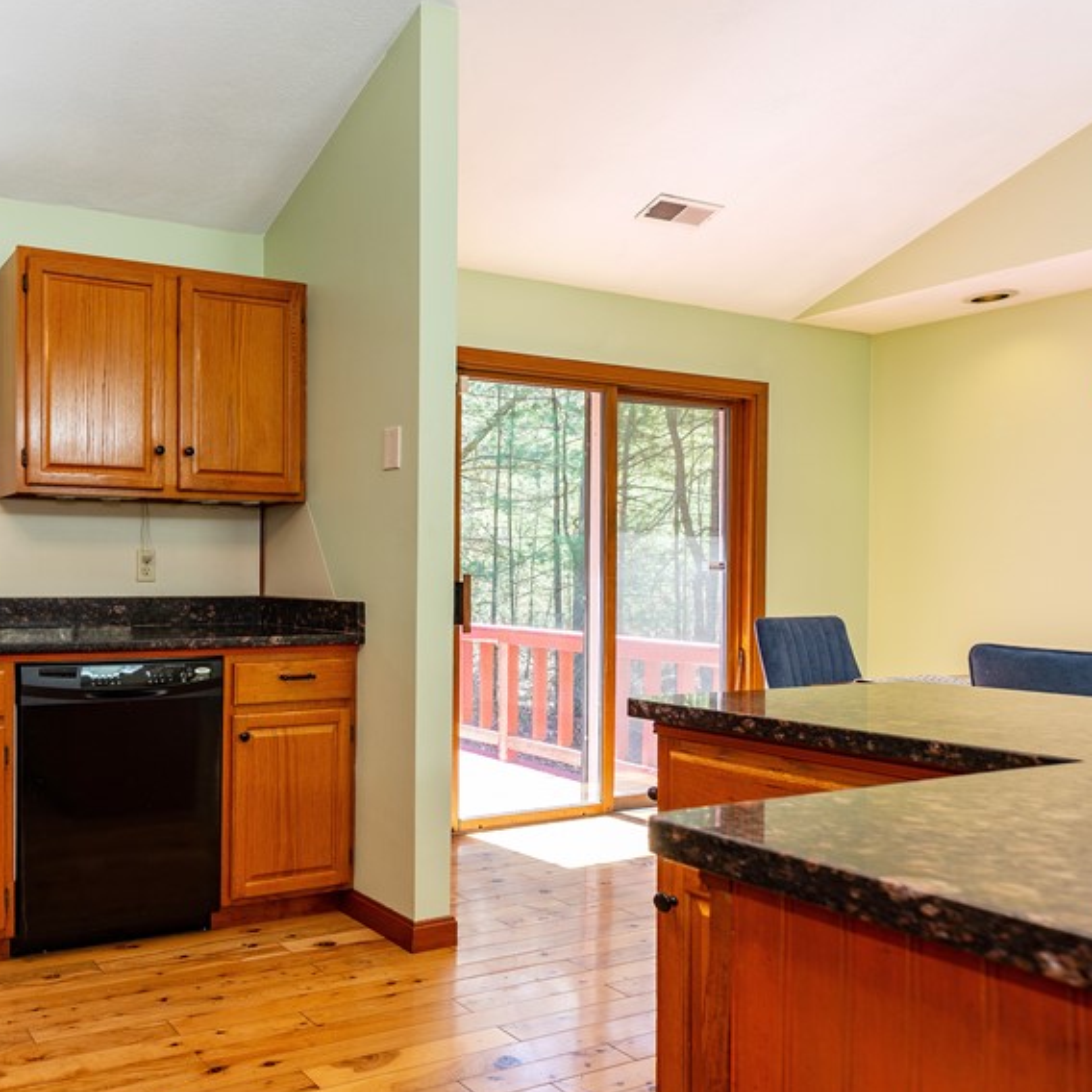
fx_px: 928
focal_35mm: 26
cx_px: 183
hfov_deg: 55.6
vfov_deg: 60.9
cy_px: 581
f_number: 6.3
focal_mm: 16
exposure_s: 1/10
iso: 100
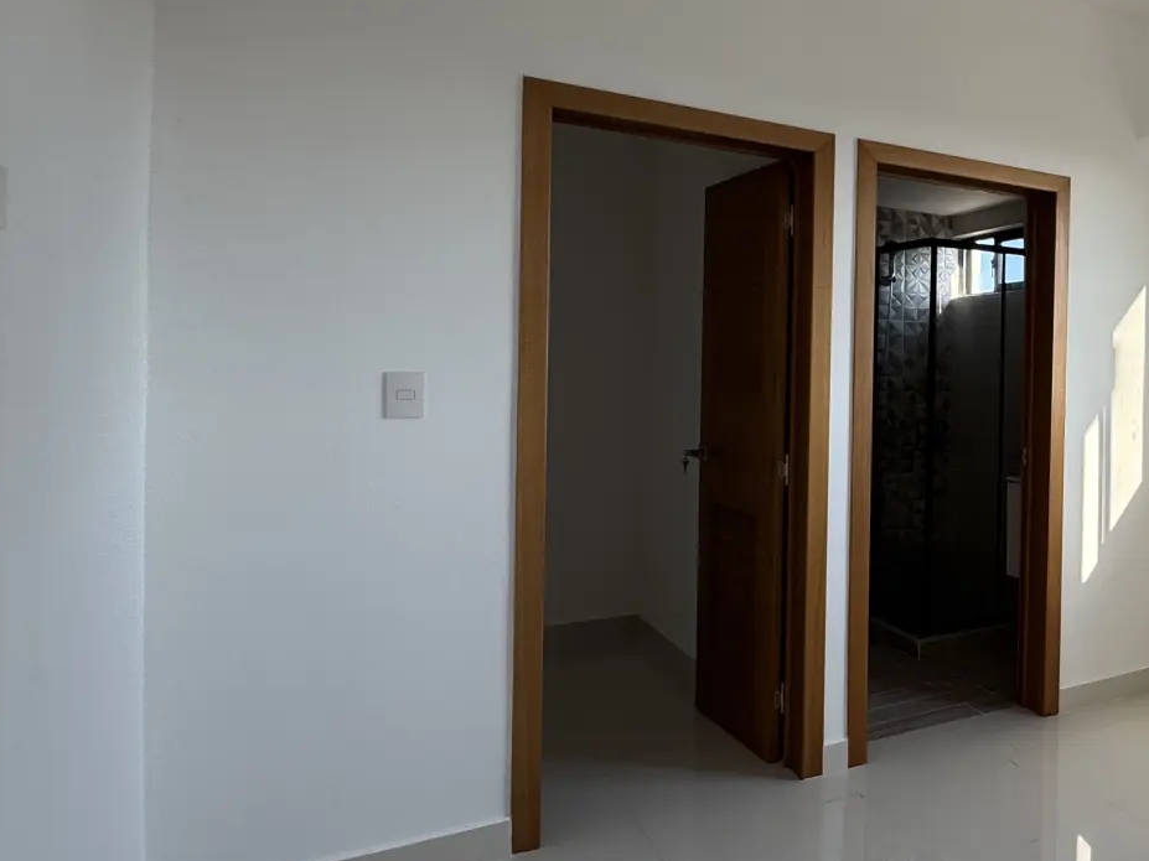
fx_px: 962
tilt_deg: -1.3
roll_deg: -0.3
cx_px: 1139
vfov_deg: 48.2
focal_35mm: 29
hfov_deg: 50.4
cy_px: 393
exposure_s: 1/215
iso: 40
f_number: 2.2
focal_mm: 2.22
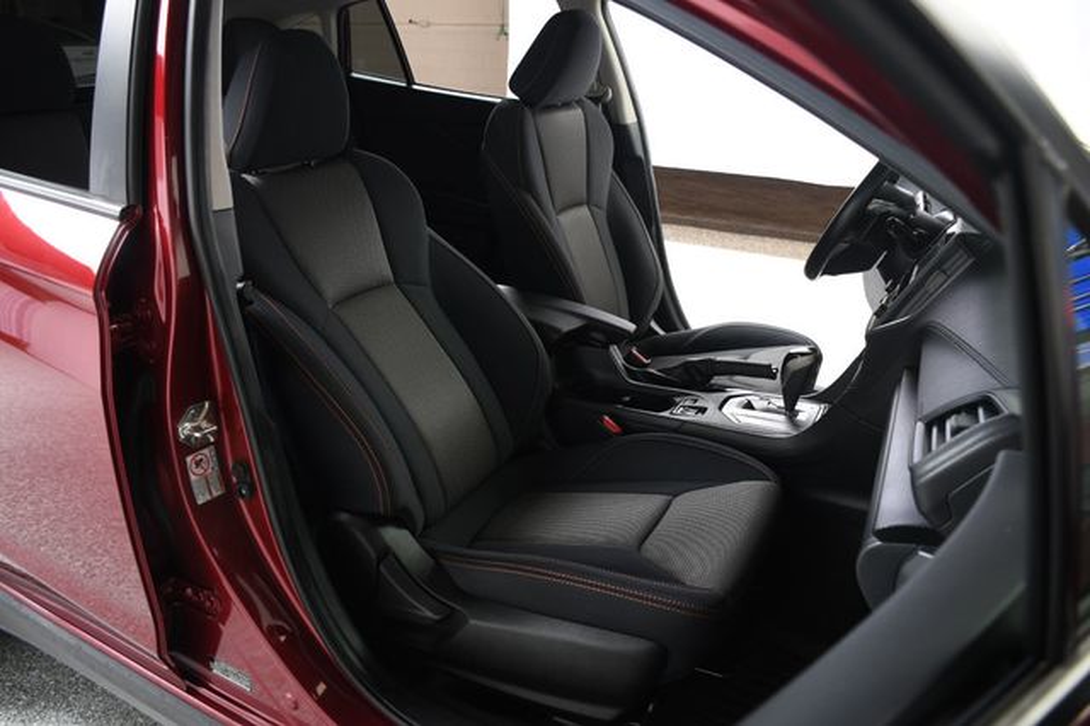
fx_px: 817
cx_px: 545
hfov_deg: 67.4
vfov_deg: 47.9
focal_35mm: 27
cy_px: 363
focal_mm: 18
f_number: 4.5
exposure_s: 1/160
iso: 100
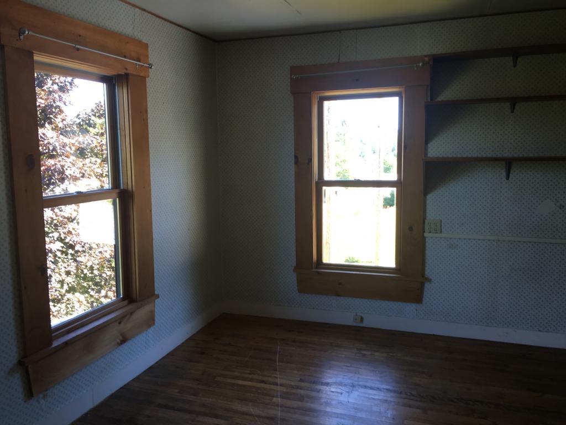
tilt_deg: -6.3
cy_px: 212
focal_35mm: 29
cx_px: 283
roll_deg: +0.0
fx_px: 474
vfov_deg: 48.2
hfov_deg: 61.7
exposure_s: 1/30
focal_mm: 4.15
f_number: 2.2
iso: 25
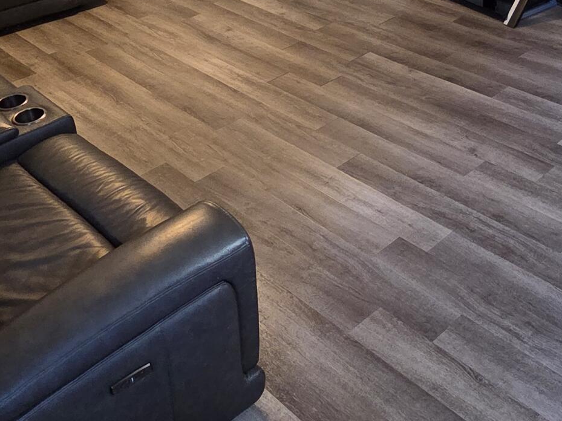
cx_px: 355
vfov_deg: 32.3
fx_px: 682
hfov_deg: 44.4
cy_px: 27
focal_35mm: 42
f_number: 2.2
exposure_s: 1/60
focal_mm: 2.2
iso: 800
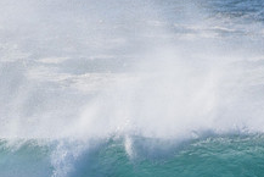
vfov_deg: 0.7
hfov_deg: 1.0
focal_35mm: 2004
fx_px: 14705
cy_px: 225
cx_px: 137
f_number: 5.6
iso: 360
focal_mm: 500
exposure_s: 1/2000
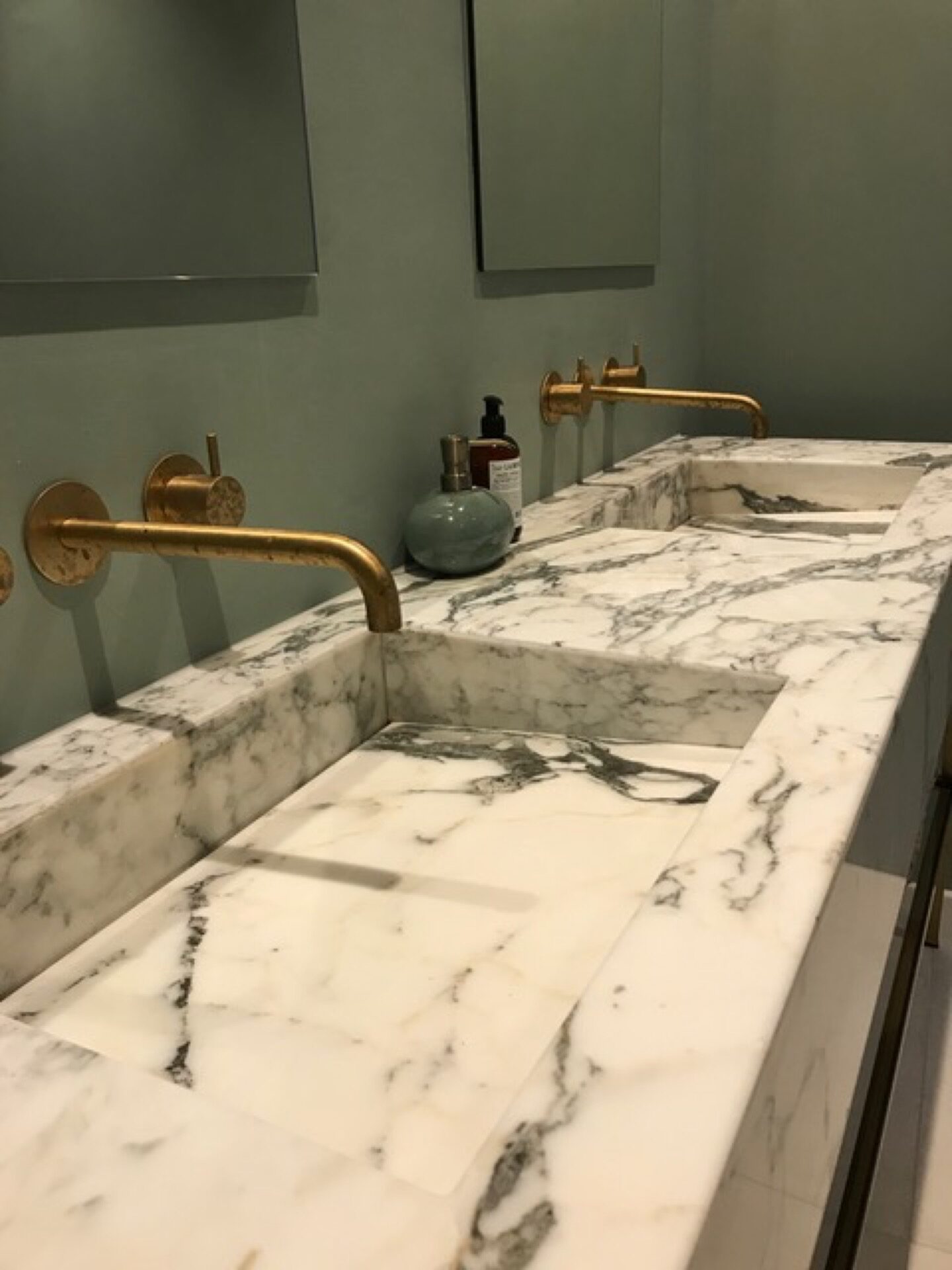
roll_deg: +4.0
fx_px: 1027
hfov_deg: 49.7
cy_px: 635
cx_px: 476
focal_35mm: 28
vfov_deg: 63.4
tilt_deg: -17.7
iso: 32
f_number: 1.8
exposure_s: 1/33
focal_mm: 3.99
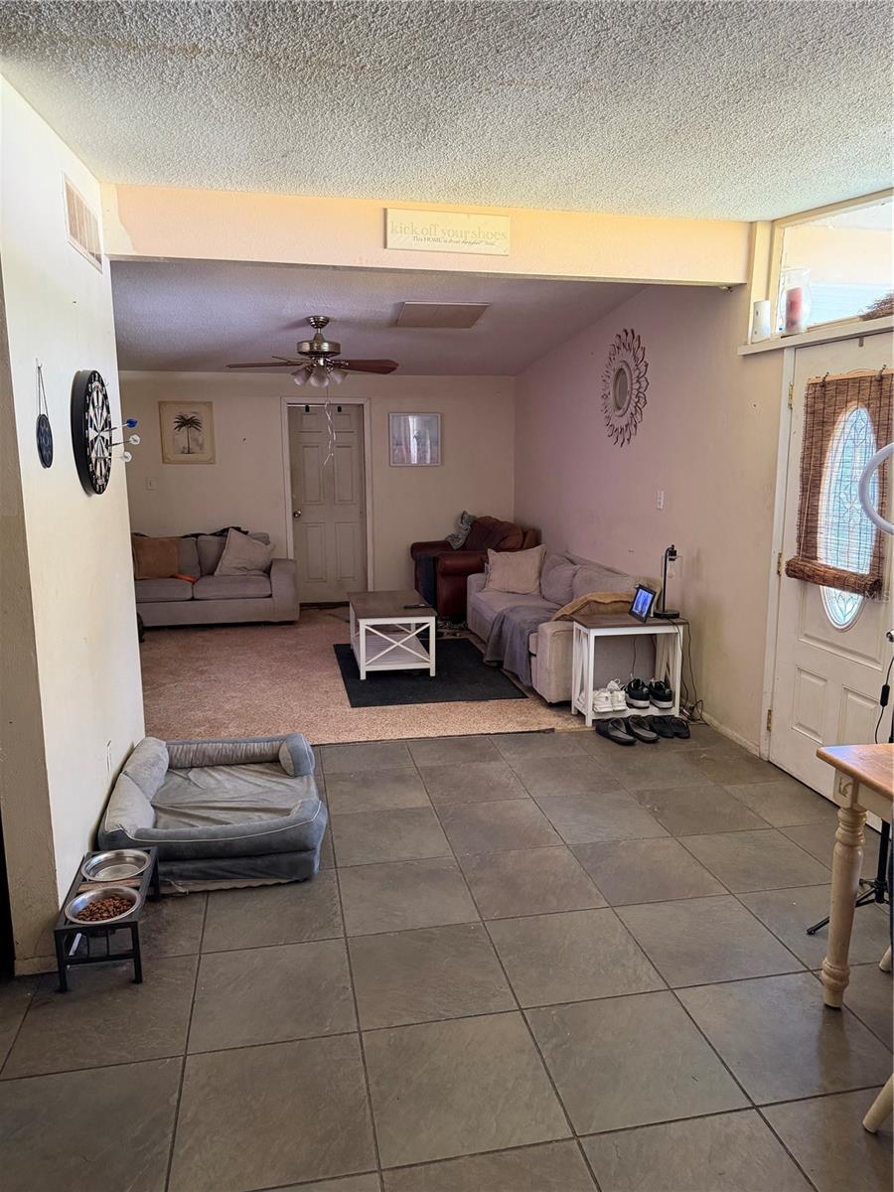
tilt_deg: -9.3
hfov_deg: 56.8
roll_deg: +0.4
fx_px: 826
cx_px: 447
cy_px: 596
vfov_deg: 71.6
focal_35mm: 24
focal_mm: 6.76
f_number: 1.78
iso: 400
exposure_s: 1/60
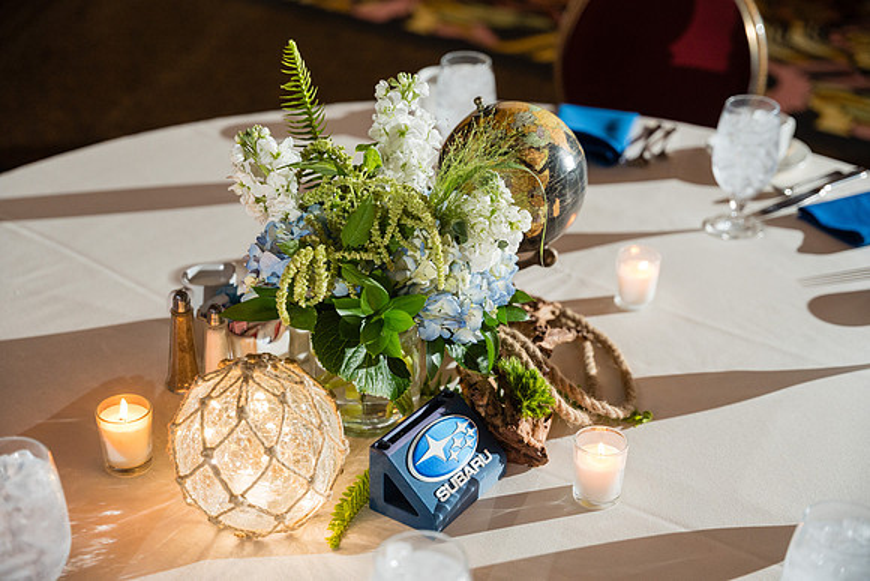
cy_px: 290
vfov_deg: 23.9
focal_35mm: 57
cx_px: 435
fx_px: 1371
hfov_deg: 35.2
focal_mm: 56.7
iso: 2000
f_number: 2.8
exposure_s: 1/250
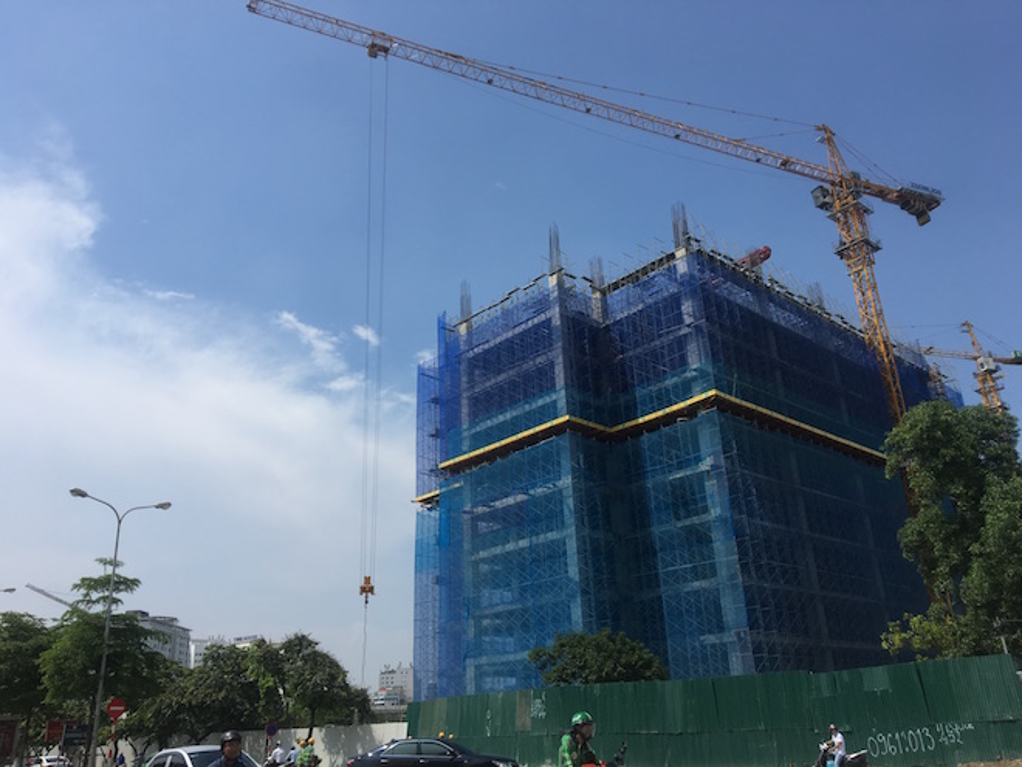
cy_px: 384
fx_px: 856
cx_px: 511
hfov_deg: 61.7
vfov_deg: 48.2
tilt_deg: +24.6
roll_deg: +1.2
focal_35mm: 29
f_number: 2.2
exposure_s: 1/2137
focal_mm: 4.15
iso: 25
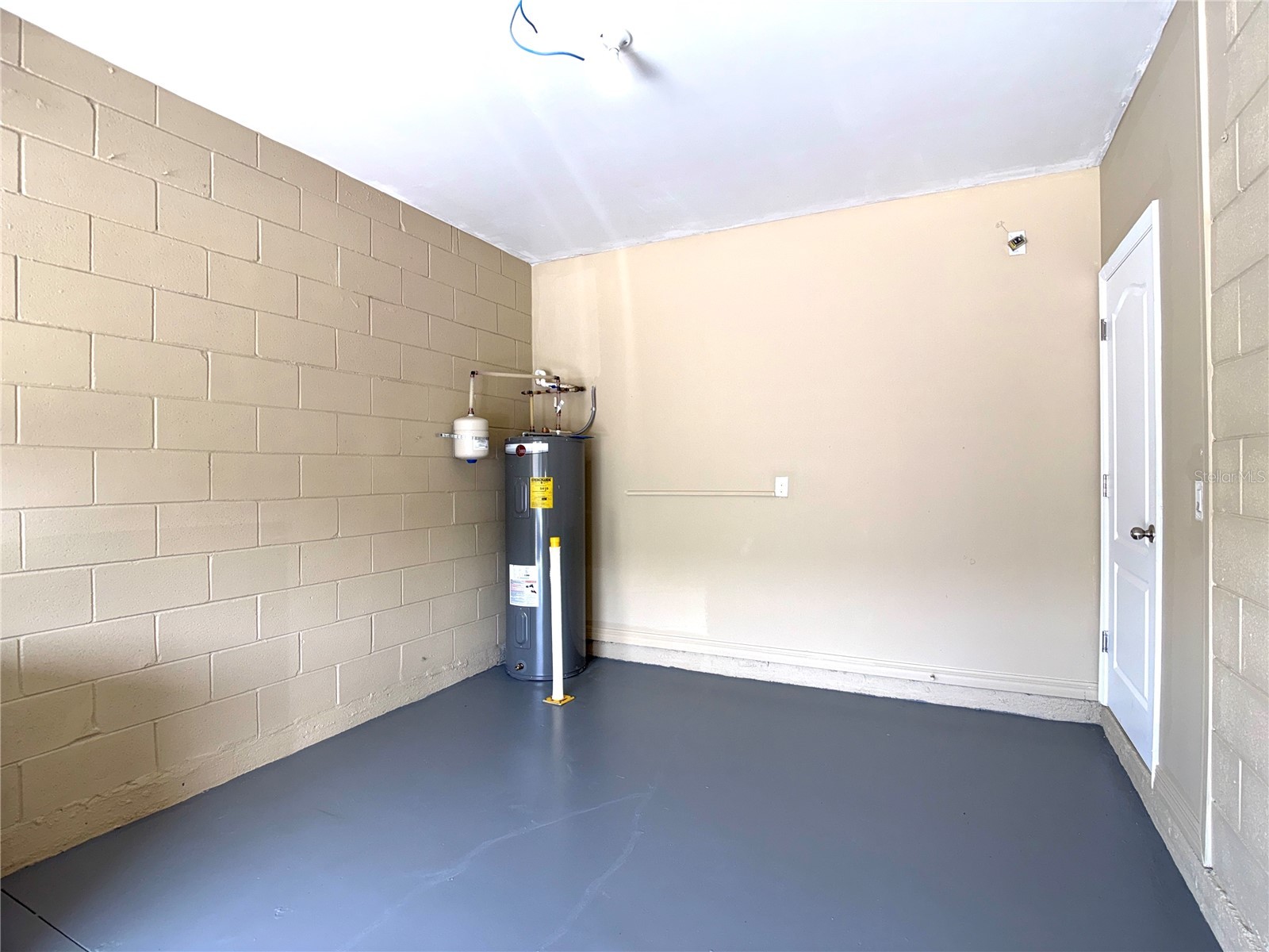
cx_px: 634
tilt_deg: -0.2
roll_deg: +0.2
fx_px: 880
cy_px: 476
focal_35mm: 24
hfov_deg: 71.6
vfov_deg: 56.8
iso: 64
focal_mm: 6.76
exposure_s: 1/198
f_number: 1.78
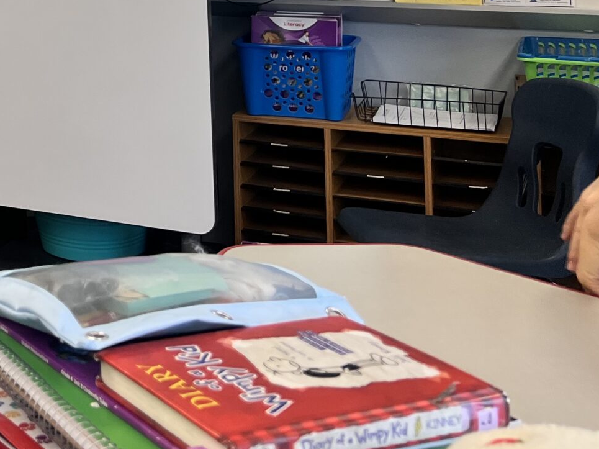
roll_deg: +1.2
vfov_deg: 19.8
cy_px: -118
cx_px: -180
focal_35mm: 69
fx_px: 1194
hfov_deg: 24.6
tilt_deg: +0.3
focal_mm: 5.7
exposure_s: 1/90
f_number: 1.5
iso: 80
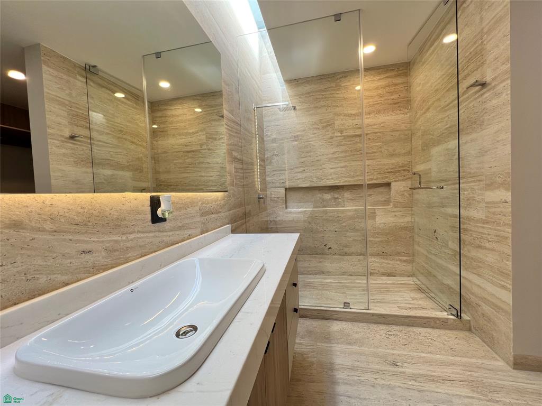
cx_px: 271
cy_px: 203
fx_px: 204
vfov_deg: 89.9
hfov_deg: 106.2
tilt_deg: -2.4
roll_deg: +2.1
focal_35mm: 13
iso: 40
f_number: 1.8
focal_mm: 1.57
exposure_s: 1/120
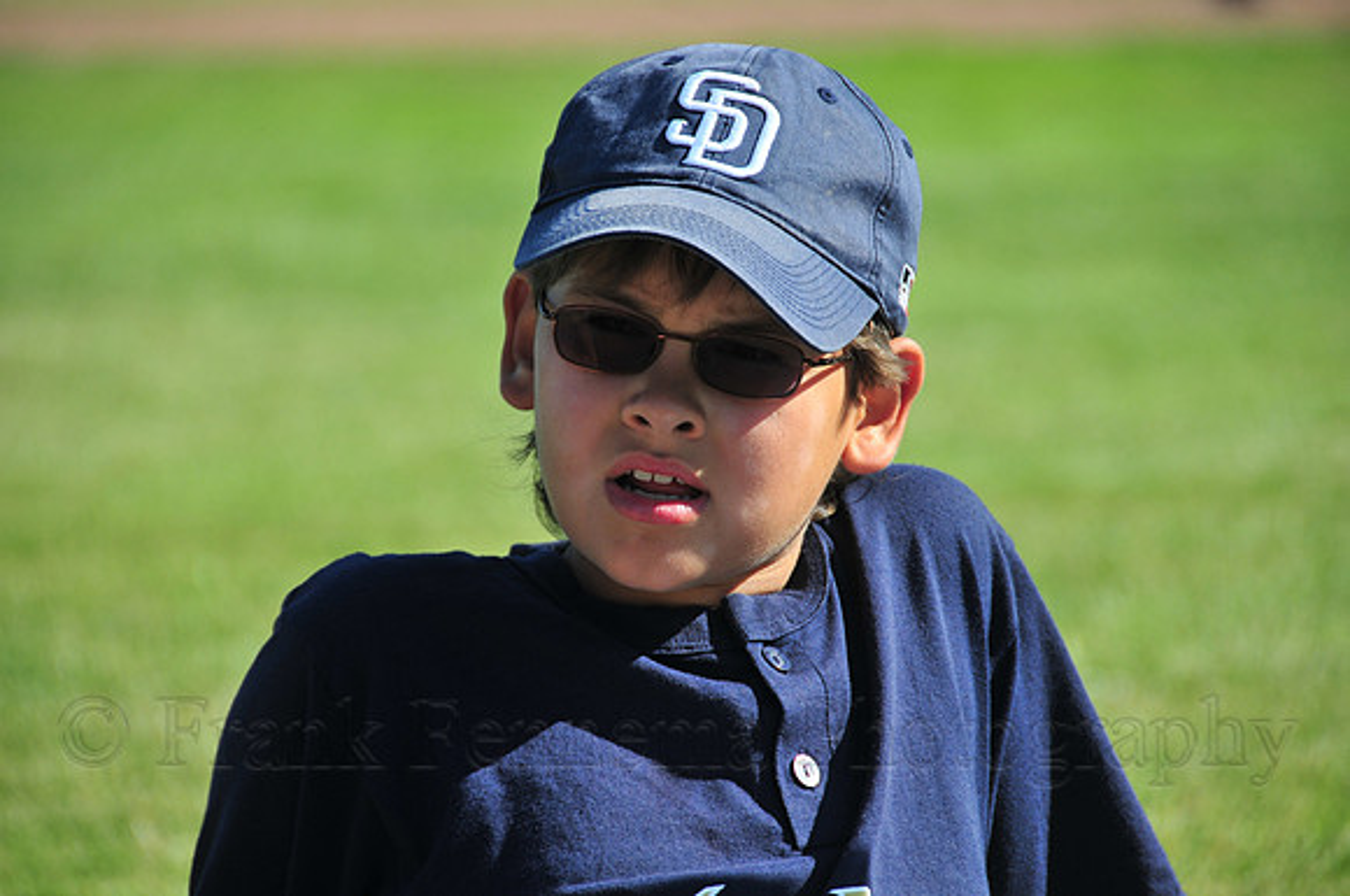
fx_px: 11234
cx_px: 675
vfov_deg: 4.6
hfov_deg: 6.9
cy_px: 448
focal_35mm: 300
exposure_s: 1/500
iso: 200
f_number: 5.6
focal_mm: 200
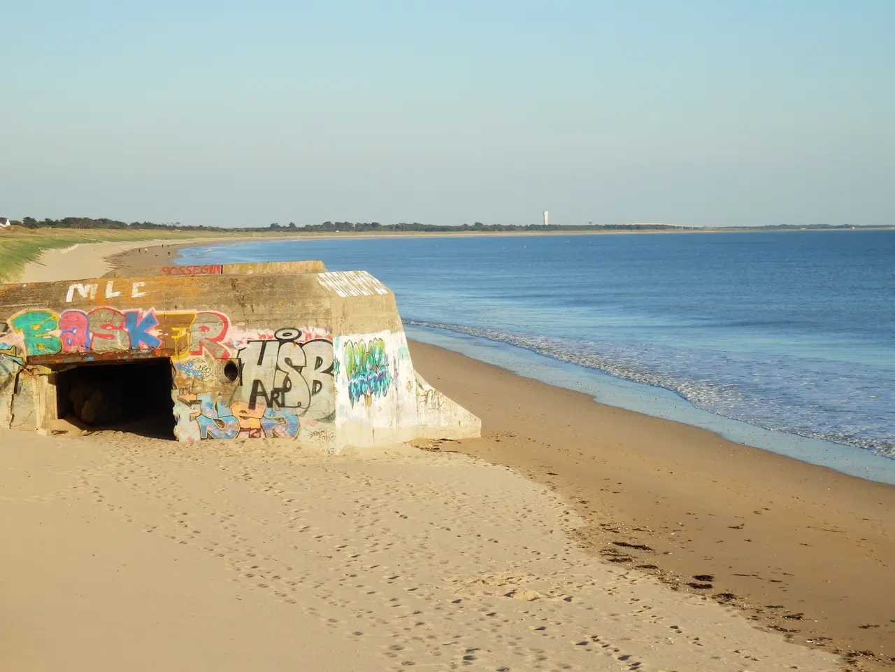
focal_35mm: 88
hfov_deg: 22.3
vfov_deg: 16.8
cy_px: 336
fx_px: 2275
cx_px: 448
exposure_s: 1/400
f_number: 4.8
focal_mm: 15.8
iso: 80
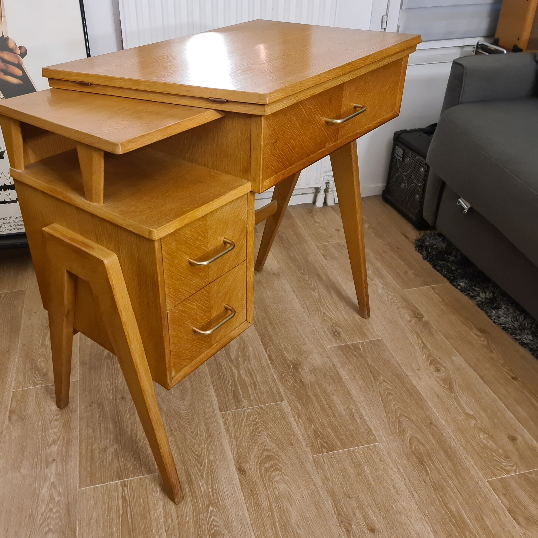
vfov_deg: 52.5
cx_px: 210
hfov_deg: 52.1
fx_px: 545
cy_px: 267
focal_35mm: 31
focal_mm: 7
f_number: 1.8
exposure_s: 1/50
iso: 640
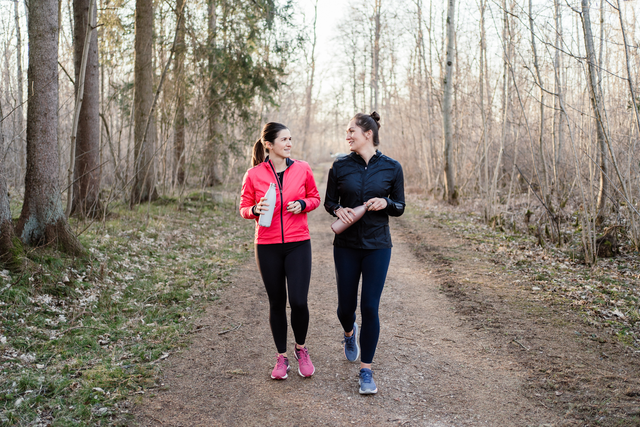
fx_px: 622
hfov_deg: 54.4
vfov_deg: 37.9
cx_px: 320
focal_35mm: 35
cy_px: 214
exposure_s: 1/400
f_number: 1.8
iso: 200
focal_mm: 35
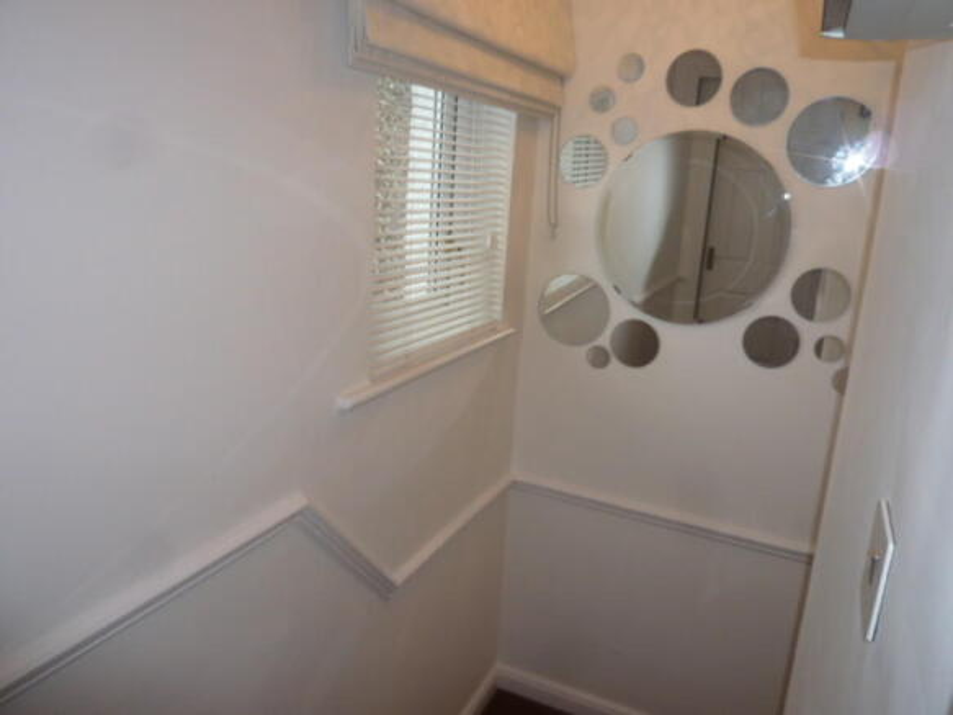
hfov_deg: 69.4
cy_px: 358
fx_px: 688
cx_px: 476
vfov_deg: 54.9
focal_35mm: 25
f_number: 2.8
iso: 100
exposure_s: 1/30
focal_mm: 4.5
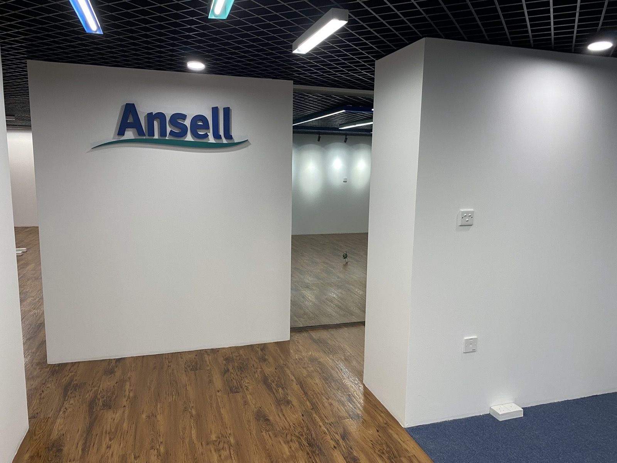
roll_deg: +0.0
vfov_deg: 53.1
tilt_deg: -9.9
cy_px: 232
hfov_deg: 67.3
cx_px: 308
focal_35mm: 26
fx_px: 463
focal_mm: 4.25
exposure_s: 1/50
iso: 64
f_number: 1.8
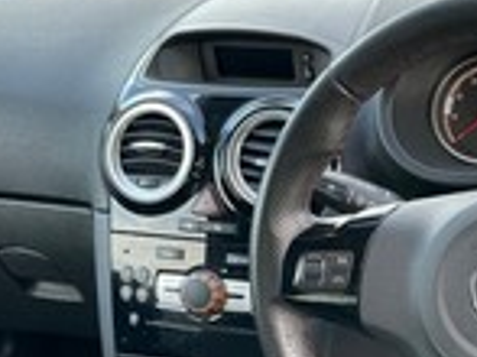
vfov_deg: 23.0
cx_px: 496
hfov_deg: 28.9
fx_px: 854
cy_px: 325
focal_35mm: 62
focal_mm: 4.2
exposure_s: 1/121
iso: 80
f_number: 1.6
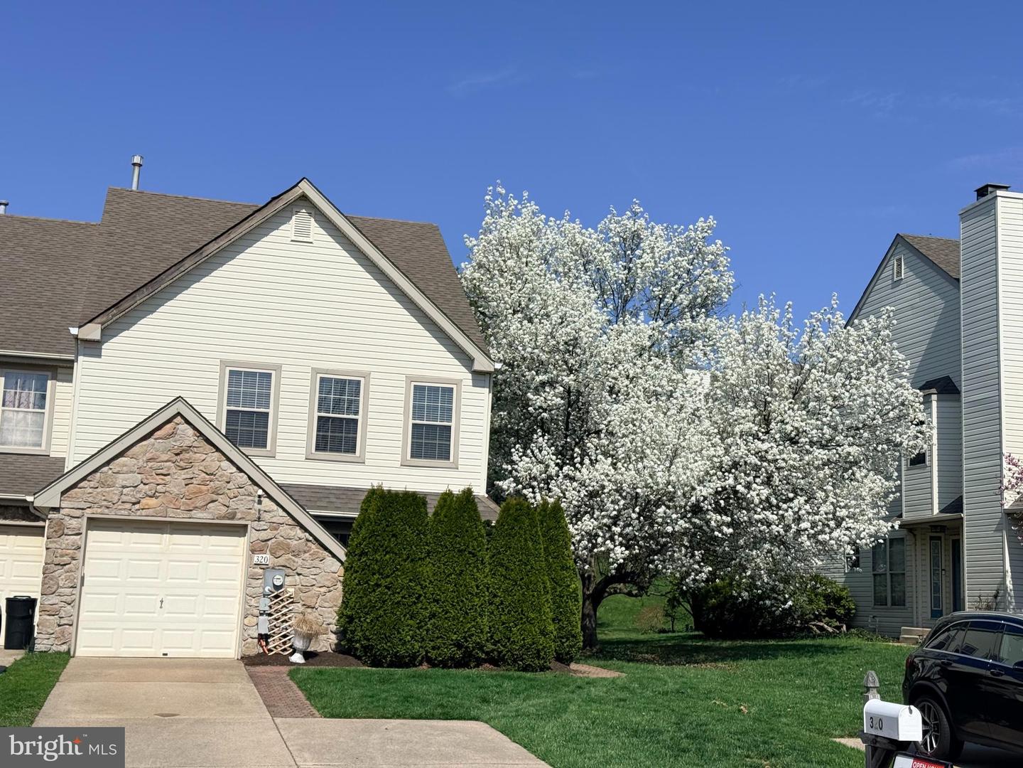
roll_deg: -2.8
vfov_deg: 30.3
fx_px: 1419
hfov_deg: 39.7
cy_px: 384
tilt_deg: +9.9
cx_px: 512
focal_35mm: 48
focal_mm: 6.76
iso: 64
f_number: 1.78
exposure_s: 1/9901
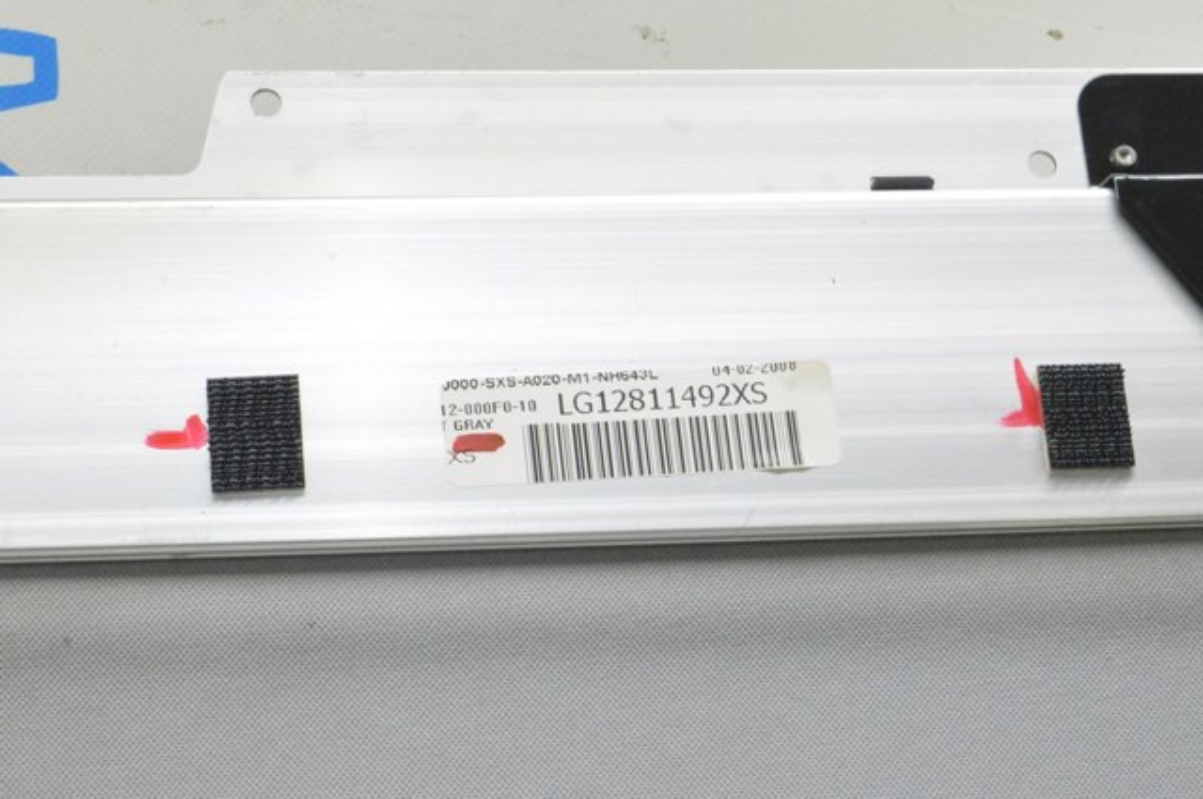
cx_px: 602
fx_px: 2753
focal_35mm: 82
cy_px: 400
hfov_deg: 24.6
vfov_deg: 16.5
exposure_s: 1/15
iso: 6400
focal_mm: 55
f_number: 20
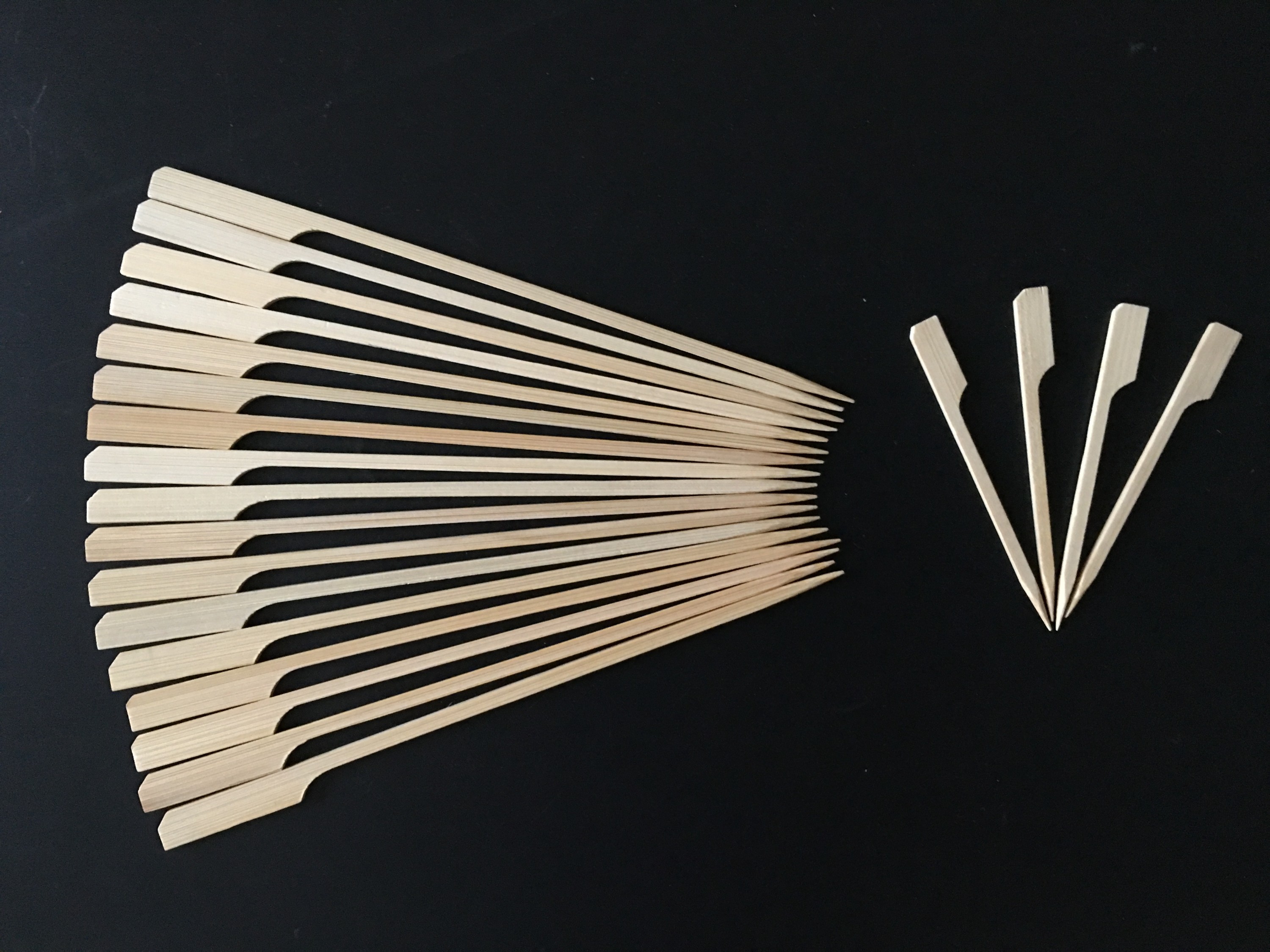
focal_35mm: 29
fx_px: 1064
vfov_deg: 48.2
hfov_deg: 61.7
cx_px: 635
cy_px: 476
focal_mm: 4.15
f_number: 2.2
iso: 160
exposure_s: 1/8
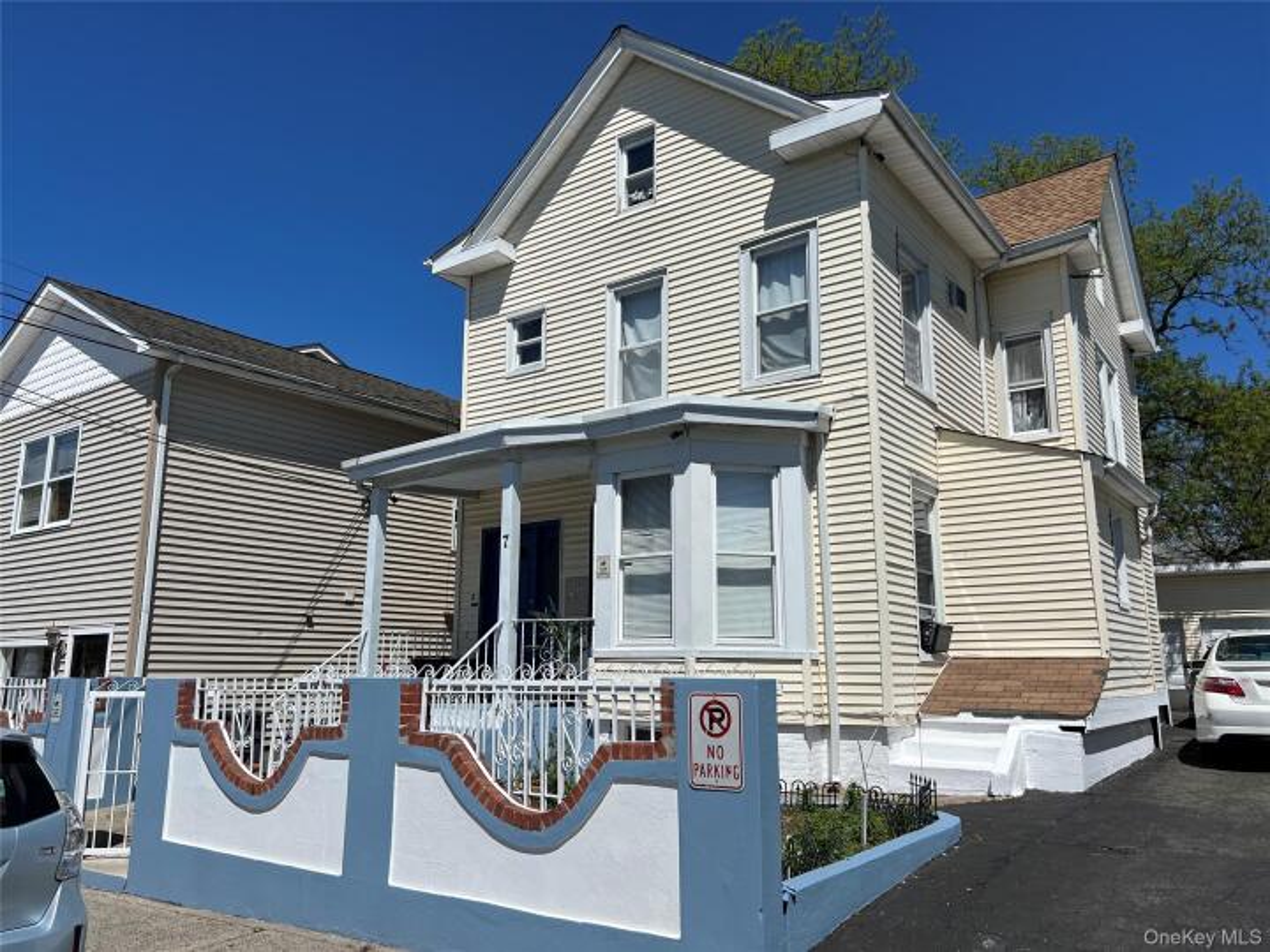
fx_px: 954
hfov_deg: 67.3
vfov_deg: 53.1
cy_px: 476
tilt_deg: +9.3
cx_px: 635
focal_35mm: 26
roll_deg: -0.7
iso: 50
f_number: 1.5
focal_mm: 5.7
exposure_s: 1/11364
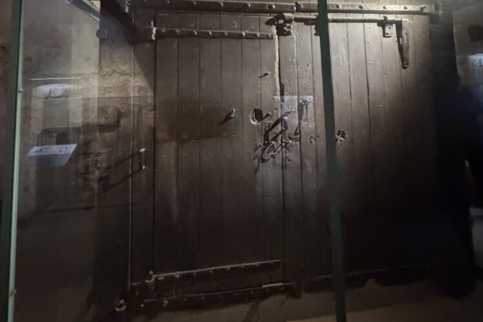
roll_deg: +2.2
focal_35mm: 20
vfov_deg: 58.1
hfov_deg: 84.0
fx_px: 268
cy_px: 74
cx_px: 238
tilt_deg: +5.1
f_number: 2.2
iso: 2500
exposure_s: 1/30
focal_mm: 2.22
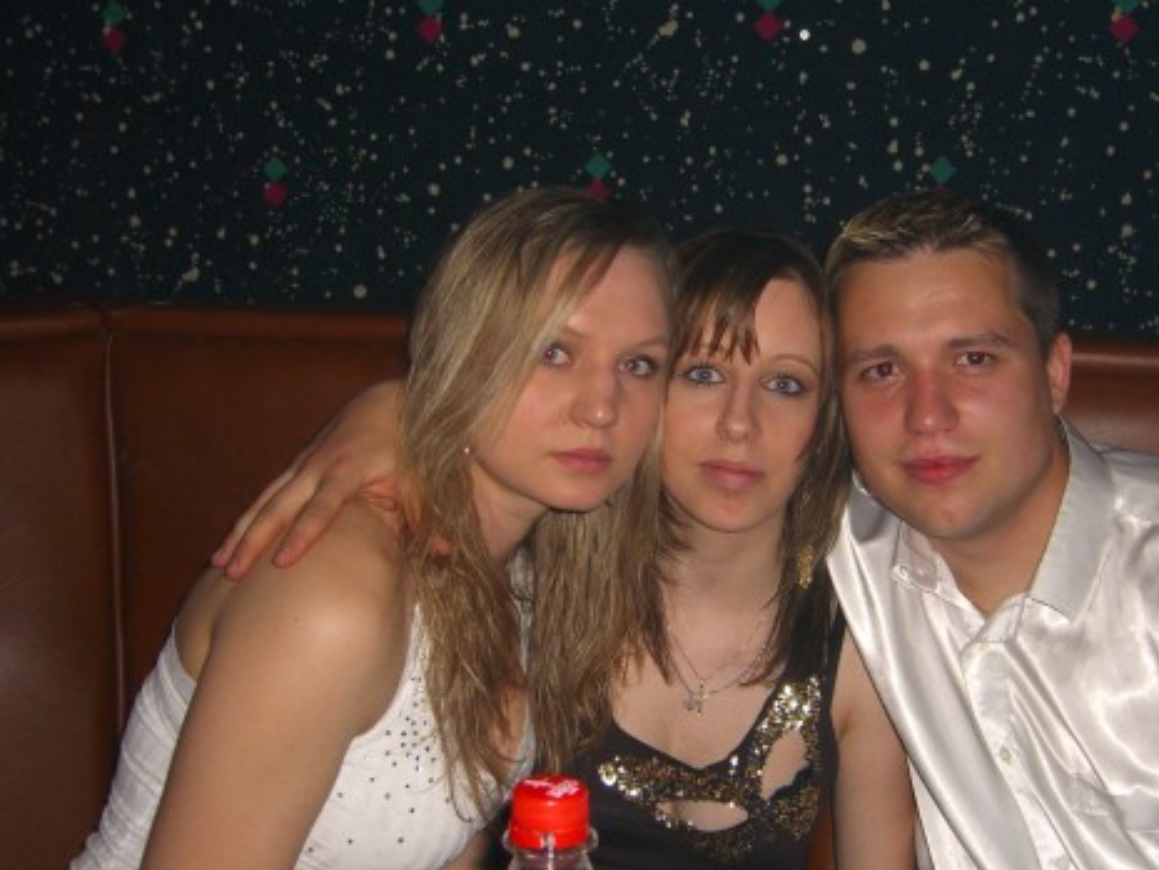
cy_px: 511
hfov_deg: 38.7
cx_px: 703
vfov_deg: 29.6
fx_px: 1641
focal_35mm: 49
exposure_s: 1/60
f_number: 2.8
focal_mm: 7.9
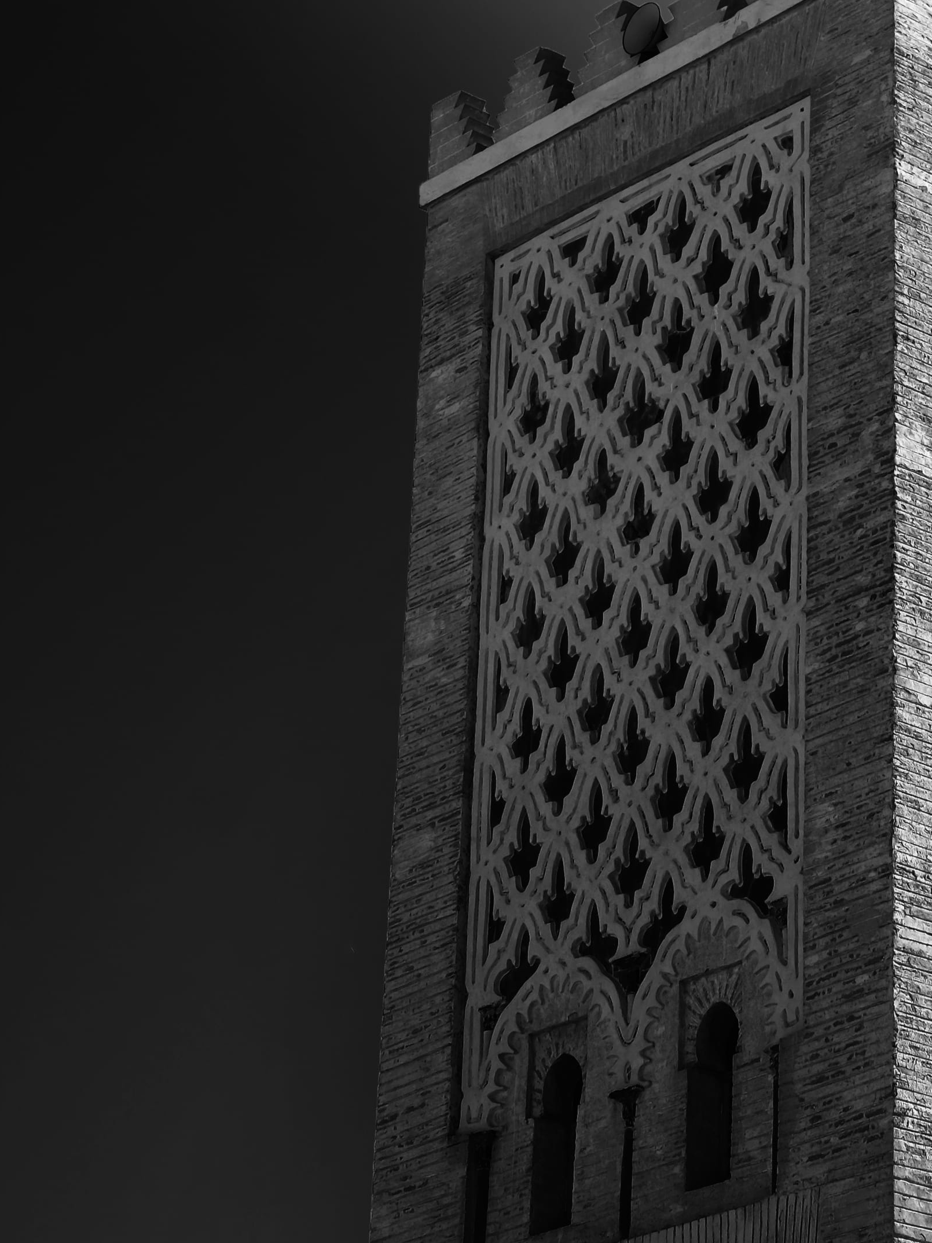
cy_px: 114
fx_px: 4129
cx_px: 900
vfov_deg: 16.9
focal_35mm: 115
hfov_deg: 12.7
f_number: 8
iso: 200
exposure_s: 1/180
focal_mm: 35
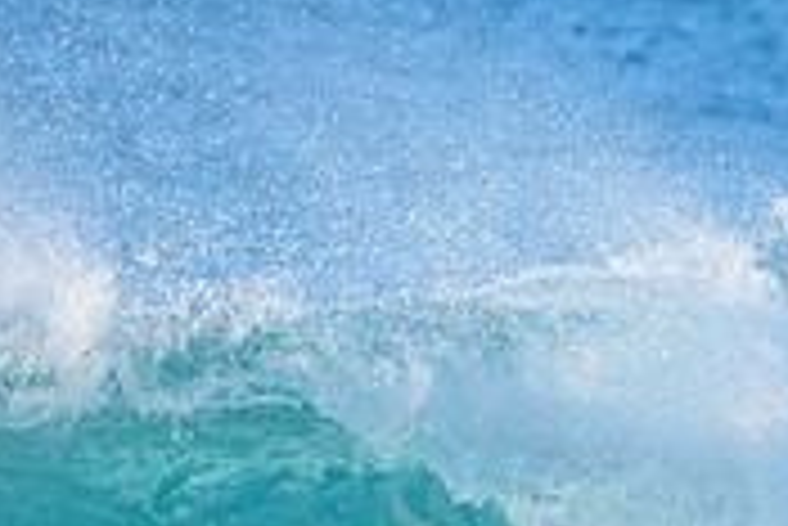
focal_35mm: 1659
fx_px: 36343
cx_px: 1283
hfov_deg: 1.2
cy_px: 465
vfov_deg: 0.8
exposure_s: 1/2000
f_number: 5.6
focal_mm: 500
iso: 500
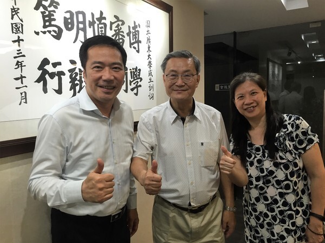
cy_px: 122
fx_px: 272
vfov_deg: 48.2
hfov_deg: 61.7
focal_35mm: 29
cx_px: 162
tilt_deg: -3.3
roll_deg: +0.6
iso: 80
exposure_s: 1/30
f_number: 2.2
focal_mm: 4.15
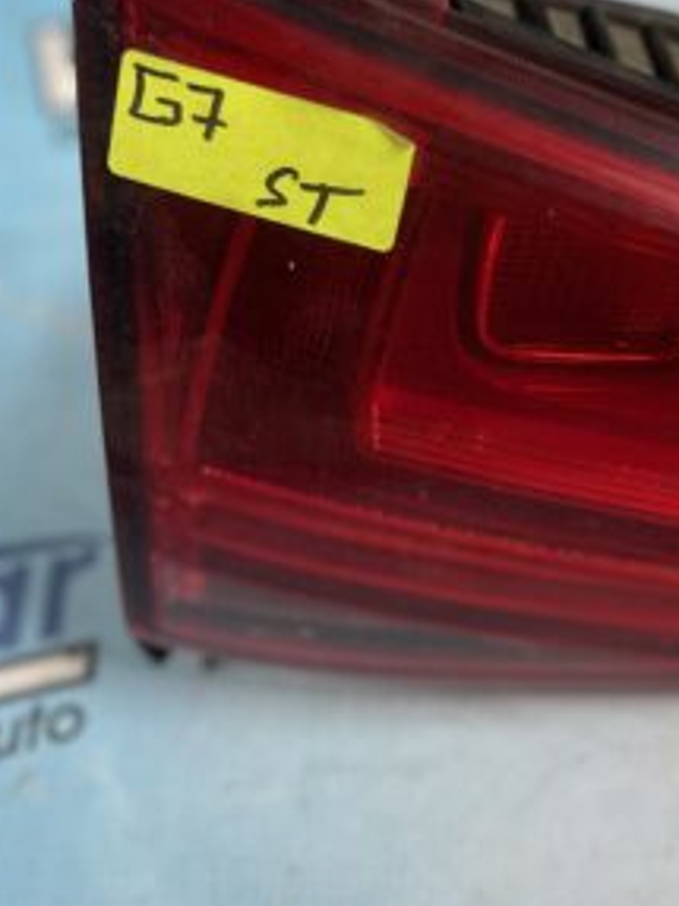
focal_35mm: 52
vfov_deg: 36.7
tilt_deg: -57.9
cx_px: 632
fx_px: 1361
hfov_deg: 26.9
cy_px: 380
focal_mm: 5.1
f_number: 1.6
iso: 125
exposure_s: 1/118
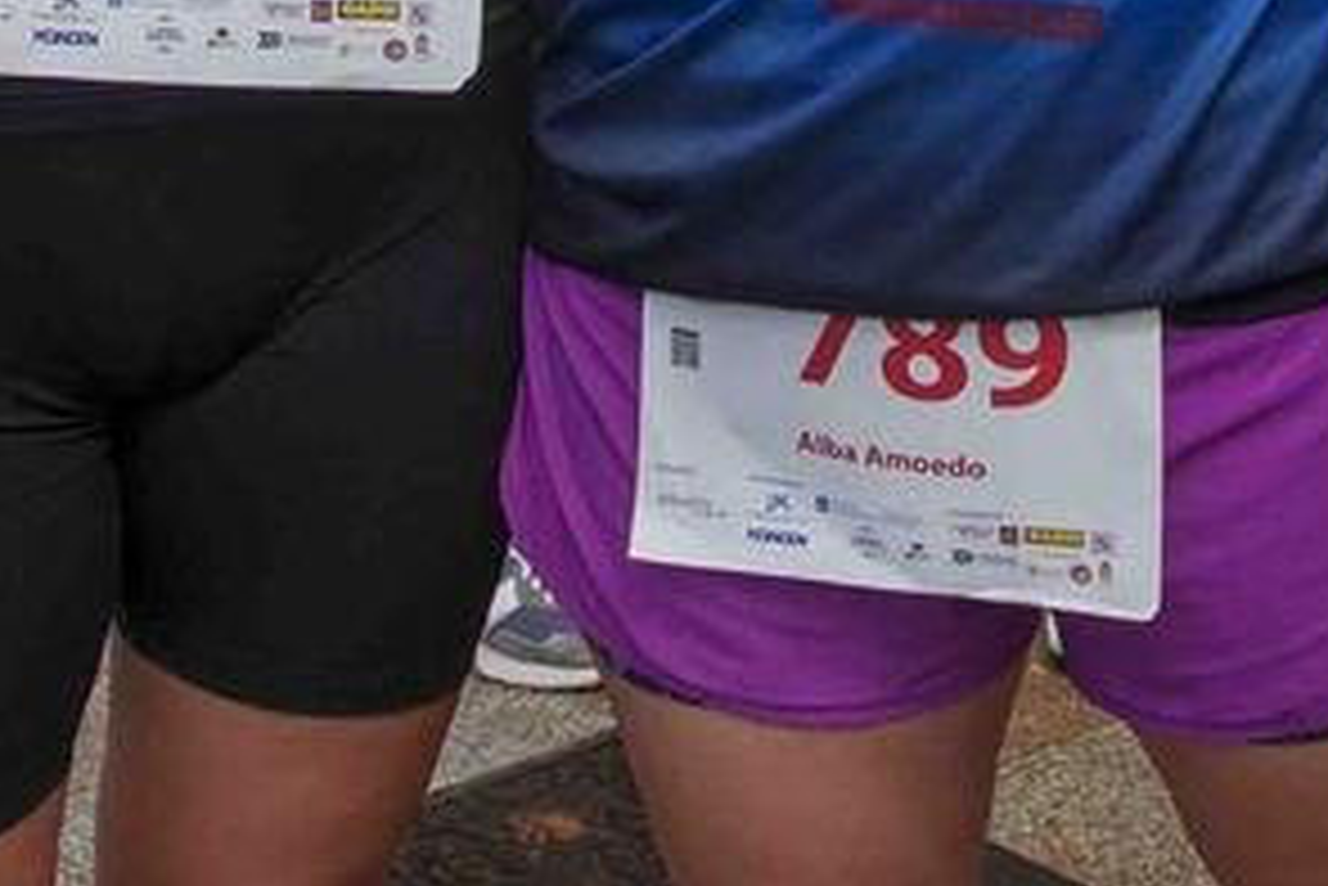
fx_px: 4798
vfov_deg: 10.4
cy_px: -166
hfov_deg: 15.6
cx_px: 1103
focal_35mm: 130
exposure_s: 1/400
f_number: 4
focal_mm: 16
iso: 125
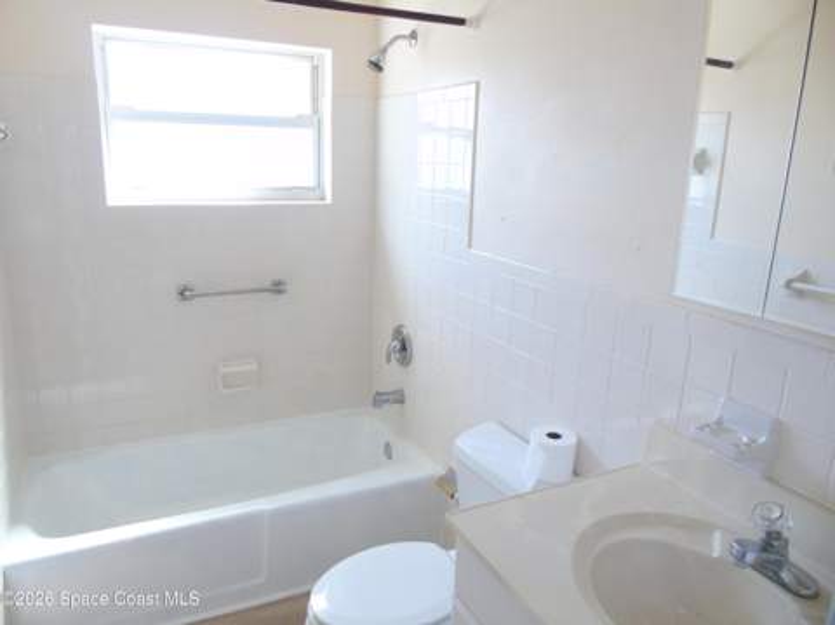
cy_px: 312
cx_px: 418
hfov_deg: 69.4
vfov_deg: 54.8
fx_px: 602
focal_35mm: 25
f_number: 3.4
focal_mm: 4.4
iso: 100
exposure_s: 1/30
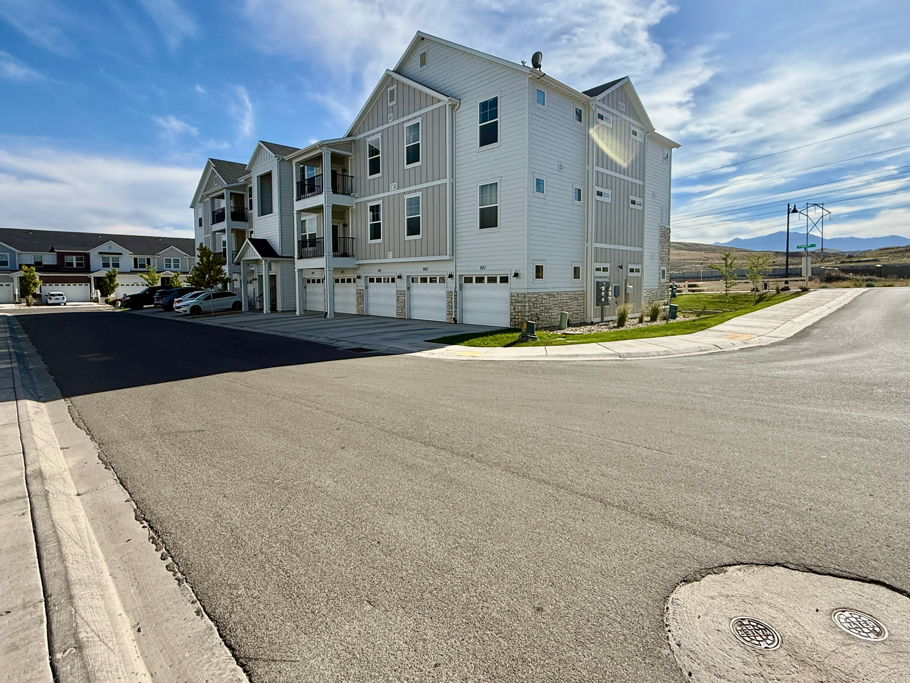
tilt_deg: -1.8
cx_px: 453
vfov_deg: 71.4
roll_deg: -0.3
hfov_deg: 87.7
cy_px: 307
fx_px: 473
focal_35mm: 18
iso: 64
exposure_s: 1/2410
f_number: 2.2
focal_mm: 2.22
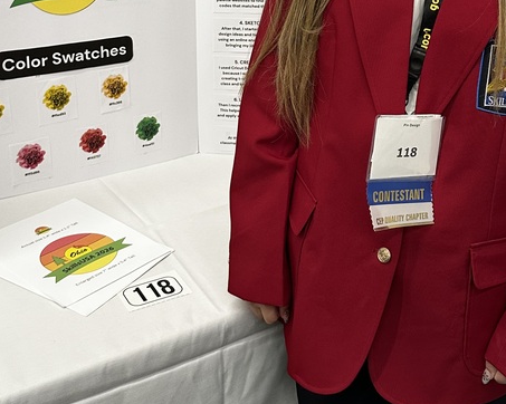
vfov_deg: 27.5
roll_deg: -0.8
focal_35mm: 53
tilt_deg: -13.0
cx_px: 249
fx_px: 793
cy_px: 33
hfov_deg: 35.4
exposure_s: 1/115
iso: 200
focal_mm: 6.86
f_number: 1.78
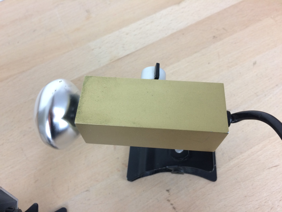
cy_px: 106
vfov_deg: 48.2
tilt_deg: -60.6
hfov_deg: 61.7
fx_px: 236
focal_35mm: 29
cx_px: 141
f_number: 2.2
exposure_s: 1/33
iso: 50
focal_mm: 4.15
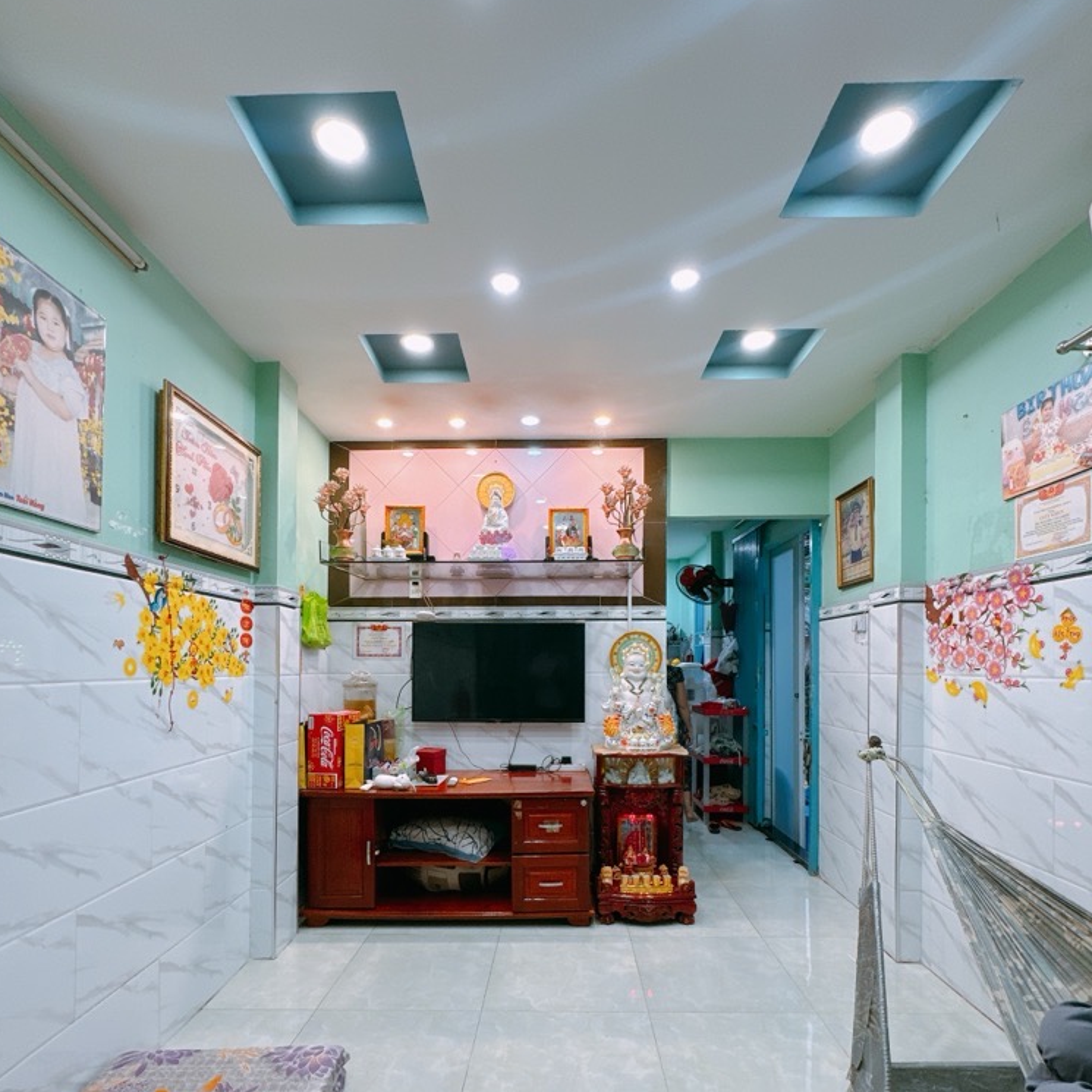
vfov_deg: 82.9
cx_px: 554
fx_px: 607
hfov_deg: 84.0
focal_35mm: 17
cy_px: 658
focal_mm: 2.22
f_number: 2.2
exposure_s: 1/100
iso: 250
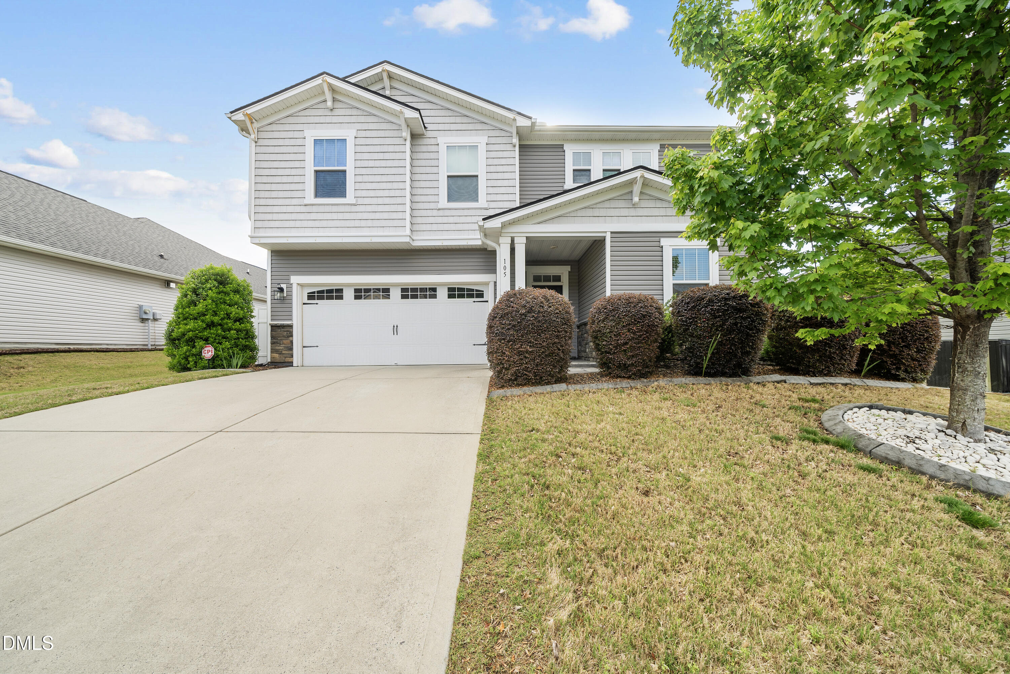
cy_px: 337
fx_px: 337
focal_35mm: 12
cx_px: 505
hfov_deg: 112.6
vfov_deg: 90.1
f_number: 7.1
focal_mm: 12
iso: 80
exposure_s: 1/80
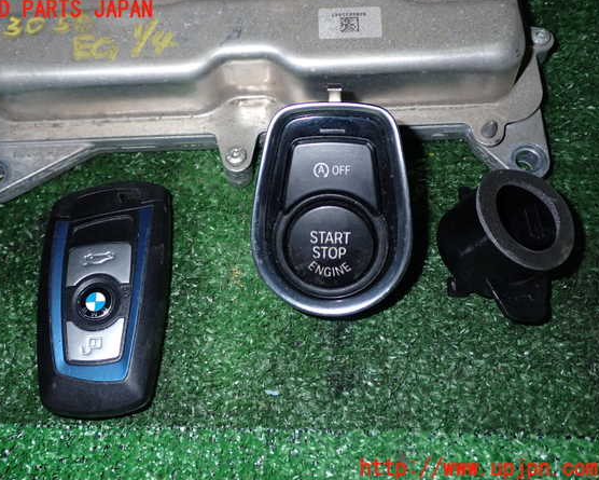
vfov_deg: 37.3
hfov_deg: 45.8
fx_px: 709
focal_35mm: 40
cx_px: 280
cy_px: 239
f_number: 8
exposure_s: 1/40
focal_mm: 6.83
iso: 200
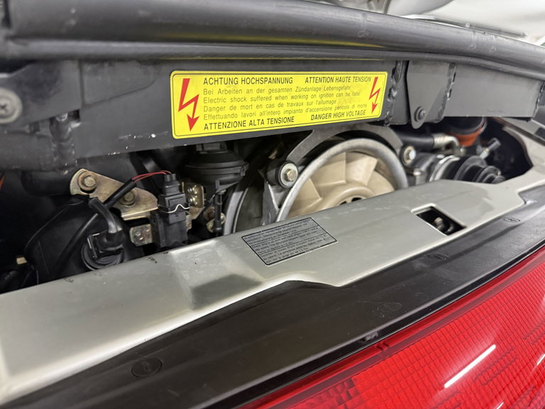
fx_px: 378
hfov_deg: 71.6
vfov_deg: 56.8
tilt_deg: -13.5
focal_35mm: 24
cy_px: 204
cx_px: 272
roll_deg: +0.9
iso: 640
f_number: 1.78
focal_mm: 6.76
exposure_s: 1/50
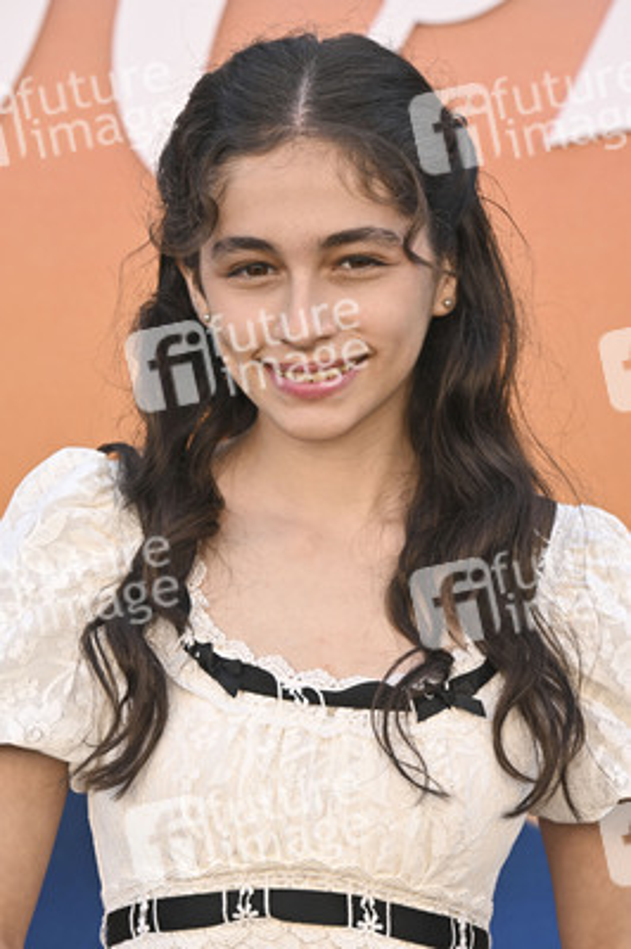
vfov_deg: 13.7
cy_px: 474
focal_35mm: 150
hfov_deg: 9.1
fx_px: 3950
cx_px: 316
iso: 500
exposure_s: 1/320
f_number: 7.1
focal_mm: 150
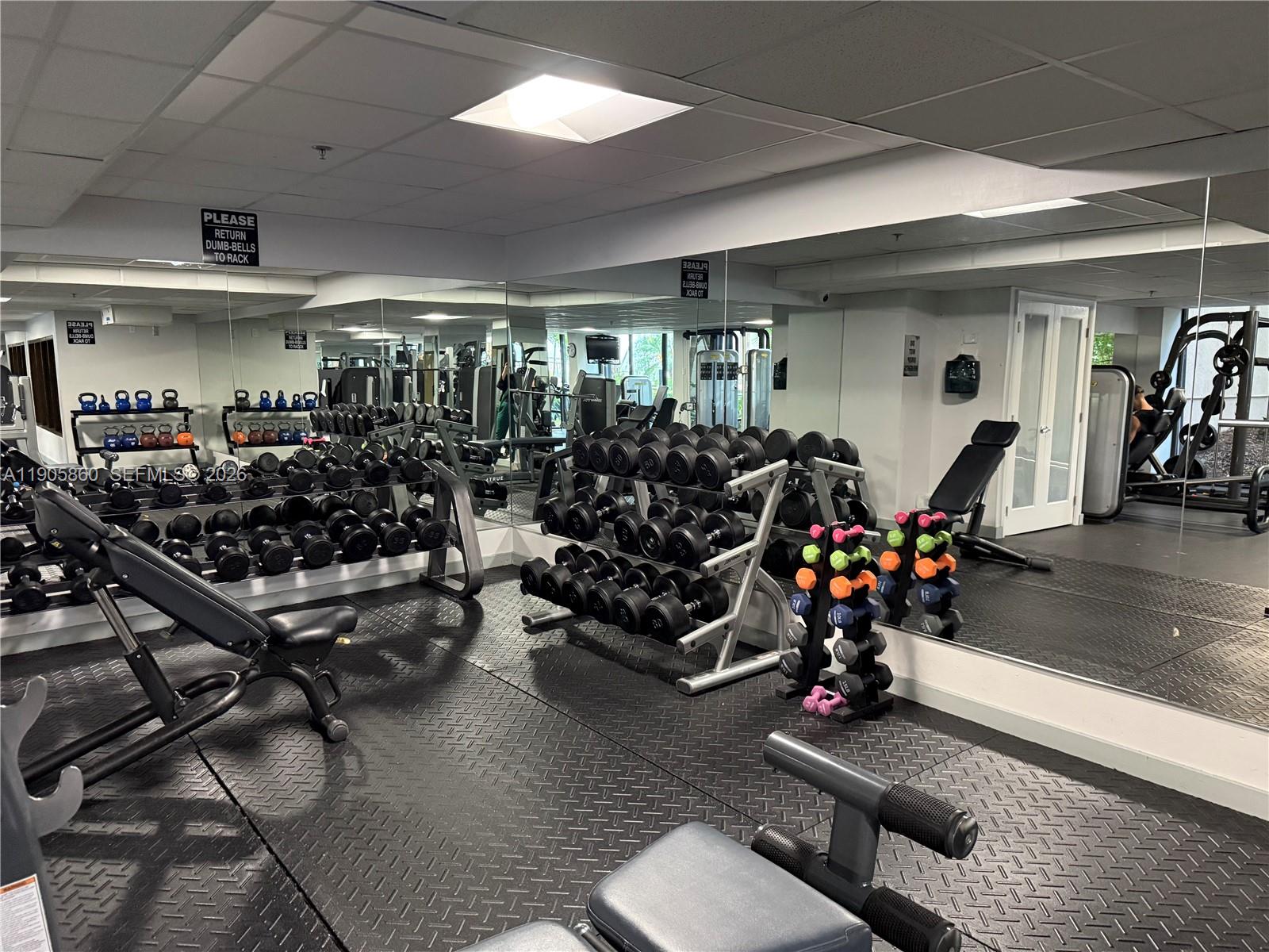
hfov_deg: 71.6
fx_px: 880
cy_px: 476
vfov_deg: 56.8
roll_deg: +0.6
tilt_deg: -7.4
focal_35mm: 24
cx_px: 634
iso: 800
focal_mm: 6.76
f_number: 1.78
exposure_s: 1/60
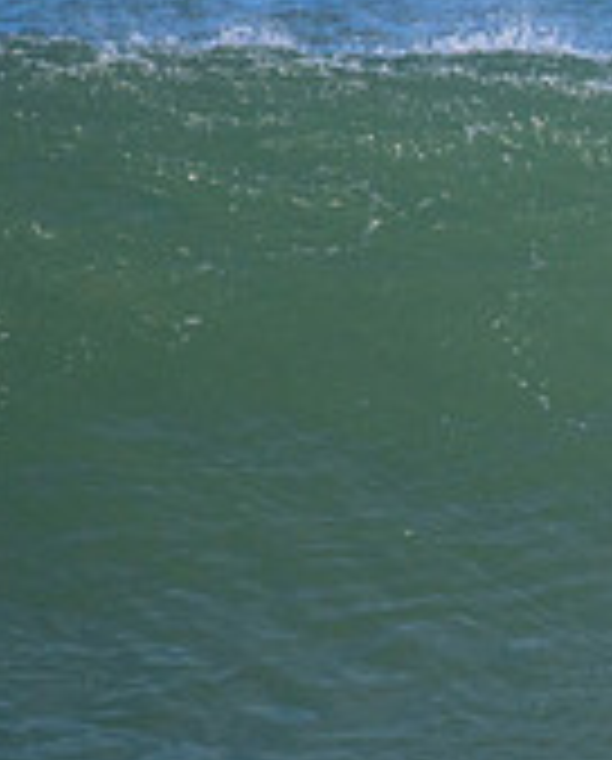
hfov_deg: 0.5
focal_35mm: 3083
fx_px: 69552
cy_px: 437
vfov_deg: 0.6
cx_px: 1187
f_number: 11
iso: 1250
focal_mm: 800
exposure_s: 1/2000
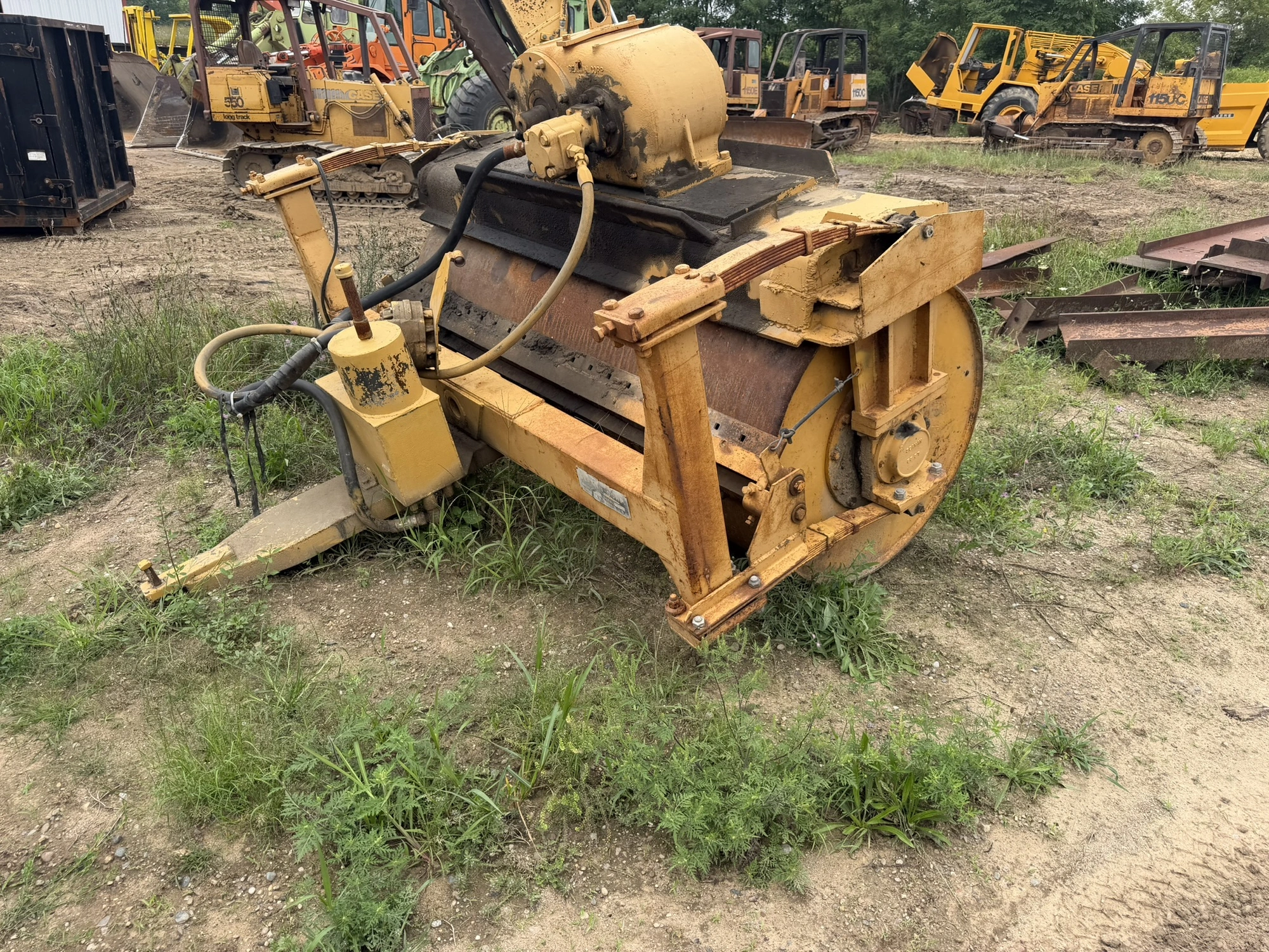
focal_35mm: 24
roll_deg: -5.2
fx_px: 880
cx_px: 634
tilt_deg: -23.8
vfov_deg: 56.8
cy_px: 476
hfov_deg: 71.6
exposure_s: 1/1192
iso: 80
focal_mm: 6.76
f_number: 1.78
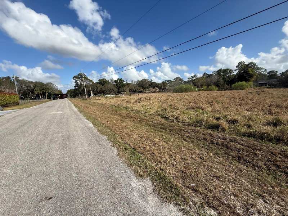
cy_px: 108
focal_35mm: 14
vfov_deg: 85.7
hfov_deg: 102.1
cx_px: 144
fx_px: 116
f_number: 2.2
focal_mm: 2.22
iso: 50
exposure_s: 1/2410
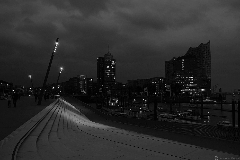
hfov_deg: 65.4
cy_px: 80
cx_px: 118
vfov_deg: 46.4
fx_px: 187
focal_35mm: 28
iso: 200
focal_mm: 18
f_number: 6.3
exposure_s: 1/8
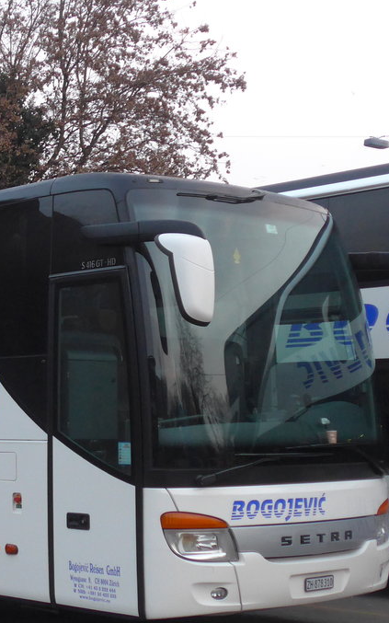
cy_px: 316
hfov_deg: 16.5
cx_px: -17
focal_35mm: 77
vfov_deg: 26.8
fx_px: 1306
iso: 400
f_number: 2.6
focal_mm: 8.4
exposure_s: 1/50
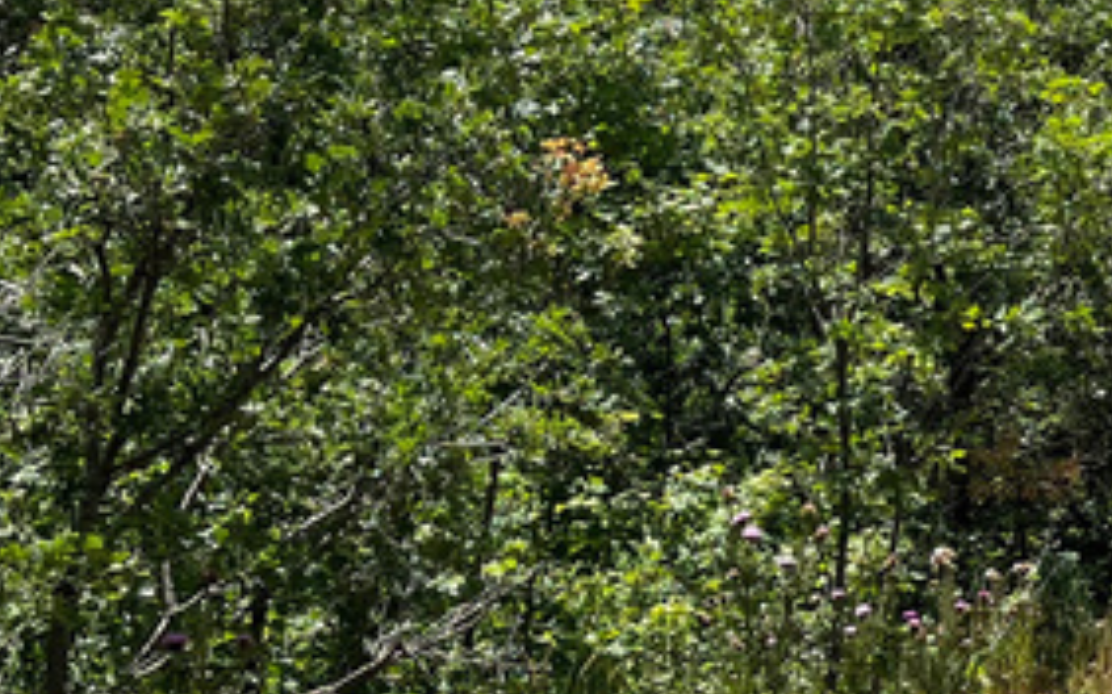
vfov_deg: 13.0
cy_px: 154
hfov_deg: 18.6
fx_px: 3029
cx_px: 1621
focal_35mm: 100
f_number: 1.6
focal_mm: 5.1
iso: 50
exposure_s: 1/3876
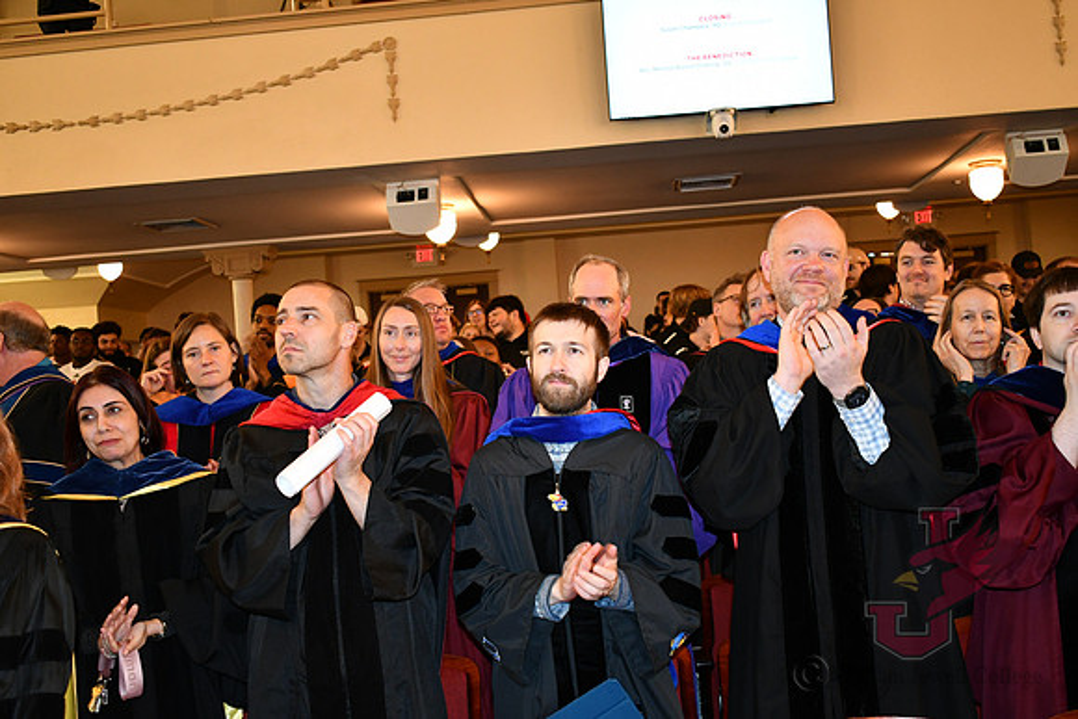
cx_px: 539
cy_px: 360
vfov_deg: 31.9
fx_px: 1258
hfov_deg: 46.4
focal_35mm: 42
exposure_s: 1/60
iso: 1600
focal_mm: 28
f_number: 4.2
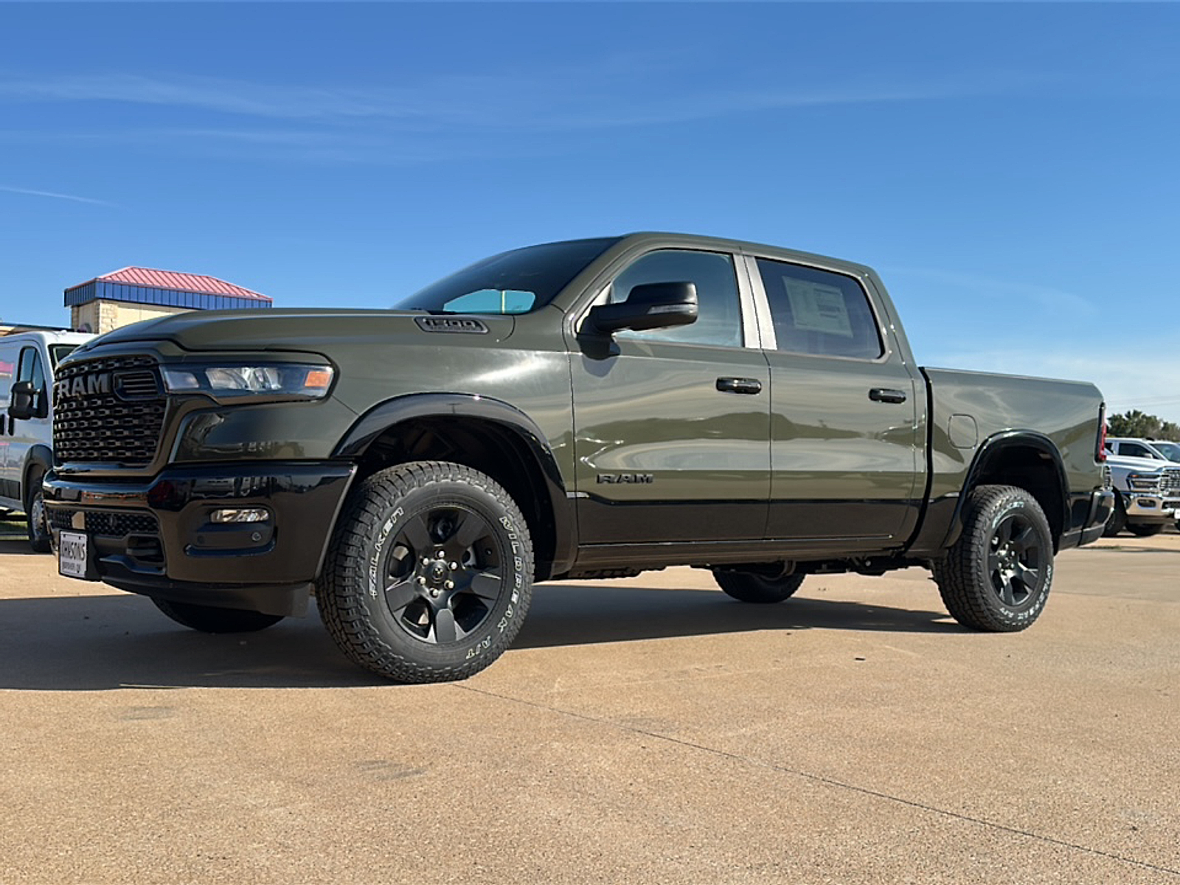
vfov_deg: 48.2
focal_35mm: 29
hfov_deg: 61.7
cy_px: 442
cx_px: 590
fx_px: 989
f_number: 1.78
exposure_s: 1/4386
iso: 80
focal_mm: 6.86
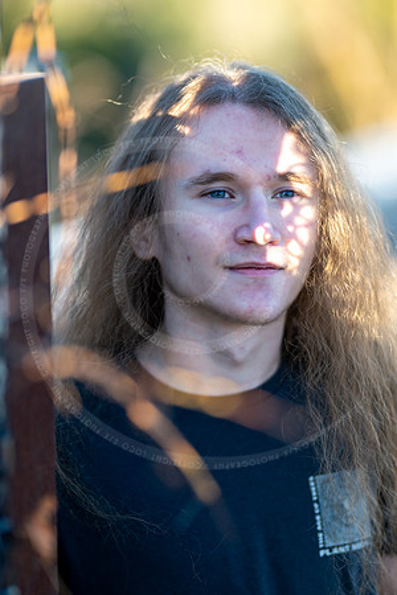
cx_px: 198
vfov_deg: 16.1
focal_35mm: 127
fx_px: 2101
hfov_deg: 10.8
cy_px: 298
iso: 64
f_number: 1.2
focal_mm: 85
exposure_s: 1/640
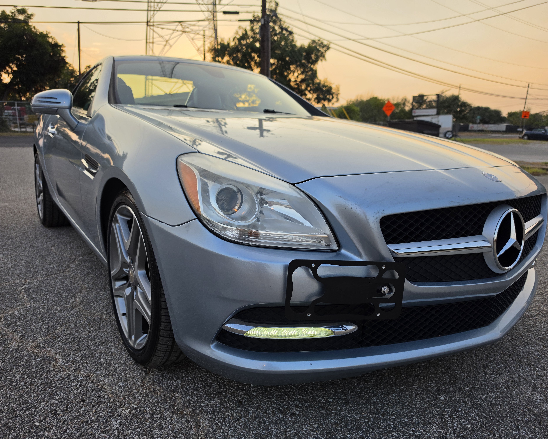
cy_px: 220
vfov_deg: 58.8
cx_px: 290
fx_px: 389
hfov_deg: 70.2
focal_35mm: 24
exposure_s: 1/1742
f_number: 1.4
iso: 64
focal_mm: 6.5
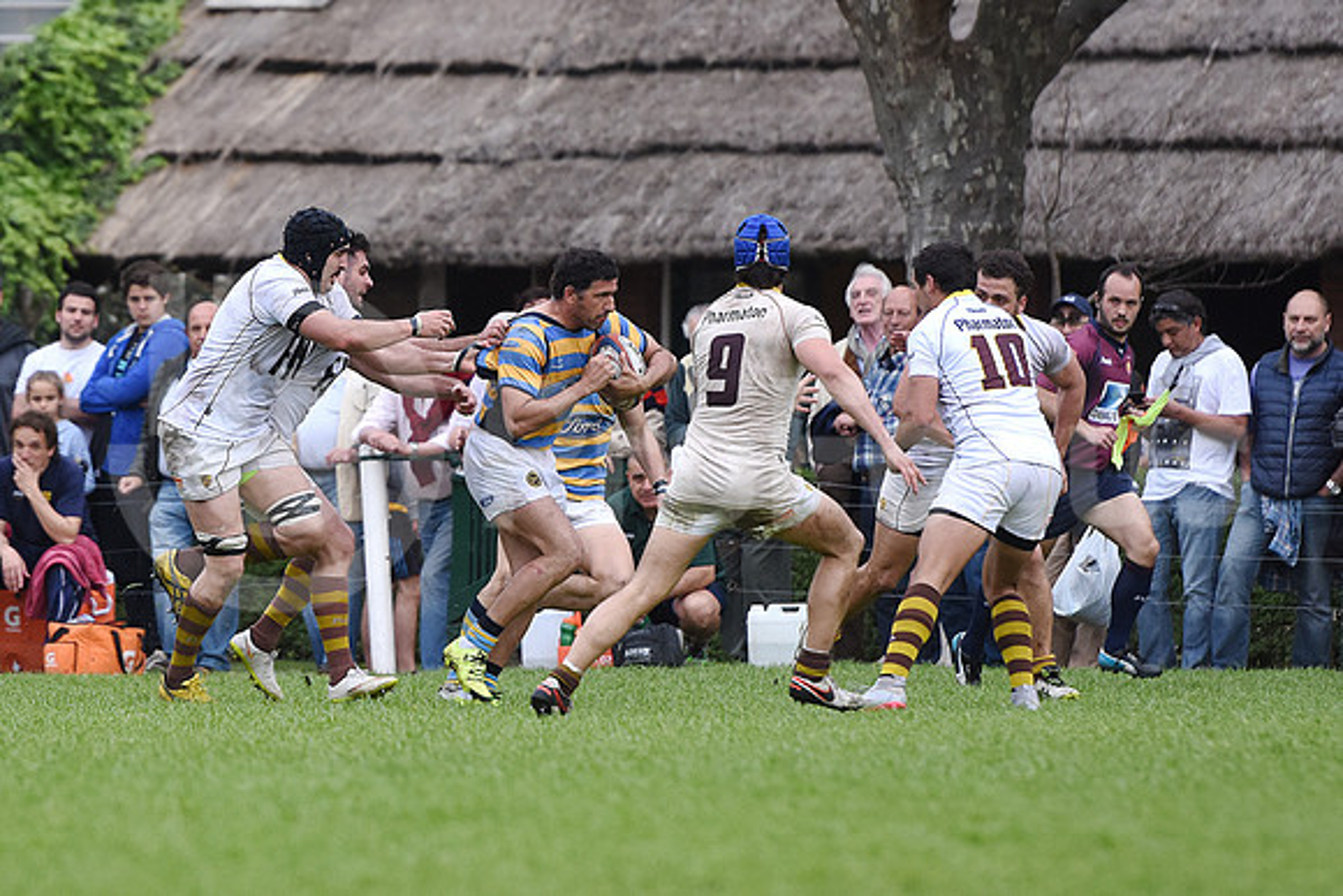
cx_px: 672
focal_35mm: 292
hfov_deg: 7.0
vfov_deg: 4.7
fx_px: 10914
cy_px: 448
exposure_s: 1/1250
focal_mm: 195
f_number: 3.5
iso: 640
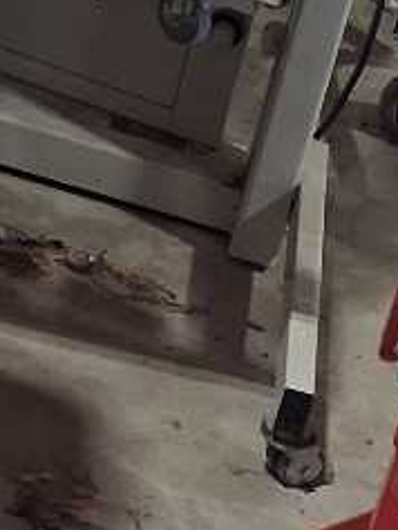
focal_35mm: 152
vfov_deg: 12.3
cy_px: 808
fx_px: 2328
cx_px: 1011
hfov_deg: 8.7
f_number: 1.8
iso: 640
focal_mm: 4
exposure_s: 1/60
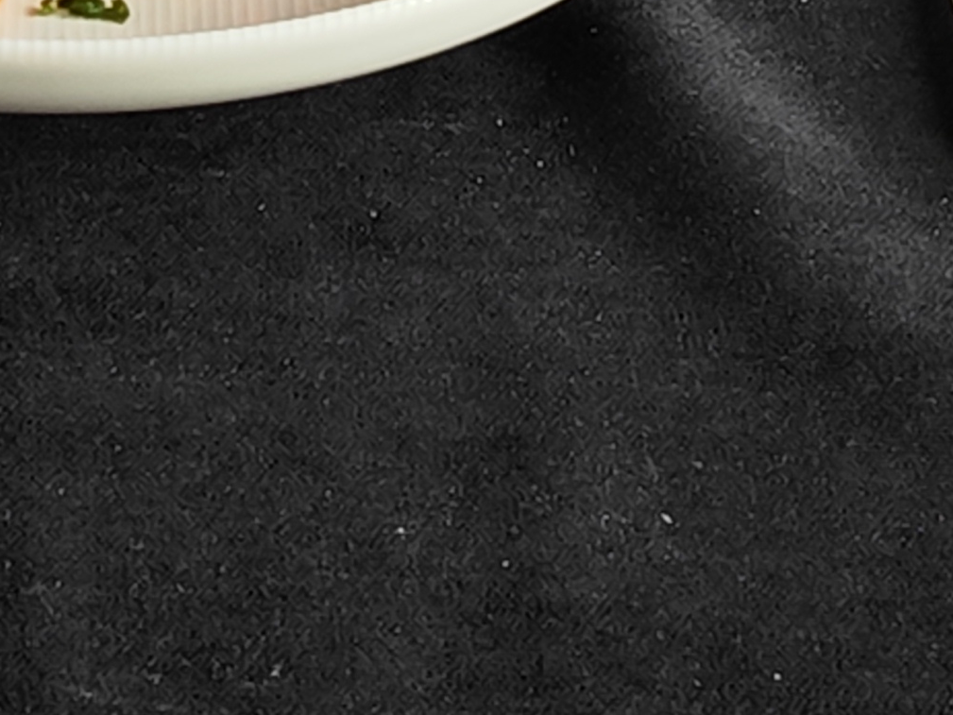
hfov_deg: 9.6
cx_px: -269
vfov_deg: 7.2
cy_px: -350
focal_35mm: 203
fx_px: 5589
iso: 125
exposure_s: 1/100
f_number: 0.95
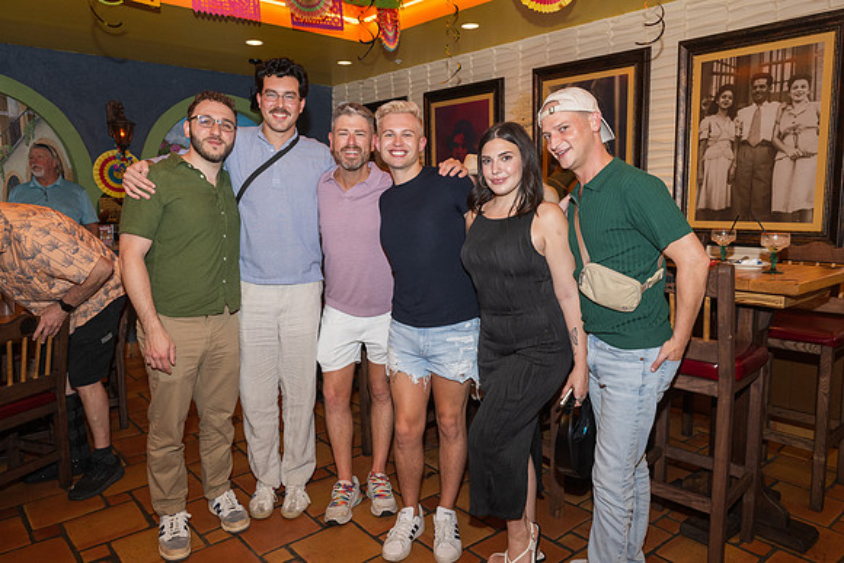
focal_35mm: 26
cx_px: 422
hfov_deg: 68.4
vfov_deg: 48.8
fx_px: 621
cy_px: 282
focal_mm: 26
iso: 800
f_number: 5.6
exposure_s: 1/100
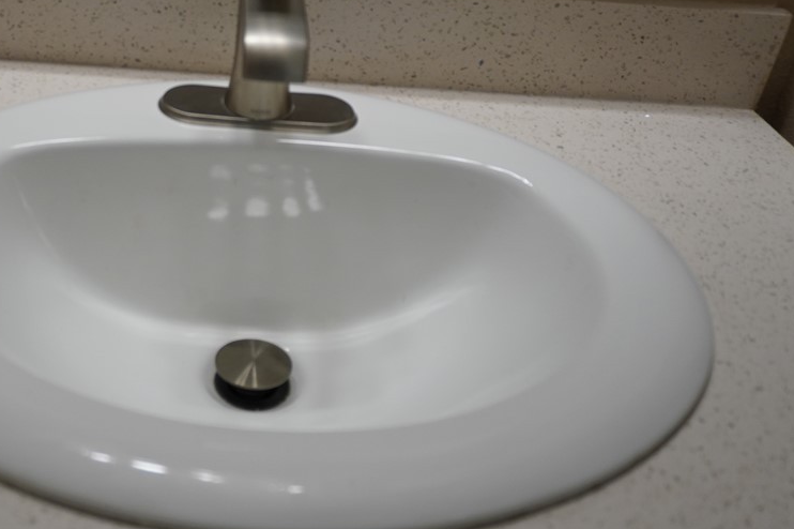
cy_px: 241
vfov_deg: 32.0
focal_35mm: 42
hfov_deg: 45.7
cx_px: 241
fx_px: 920
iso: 500
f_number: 4
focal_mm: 19
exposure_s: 1/160
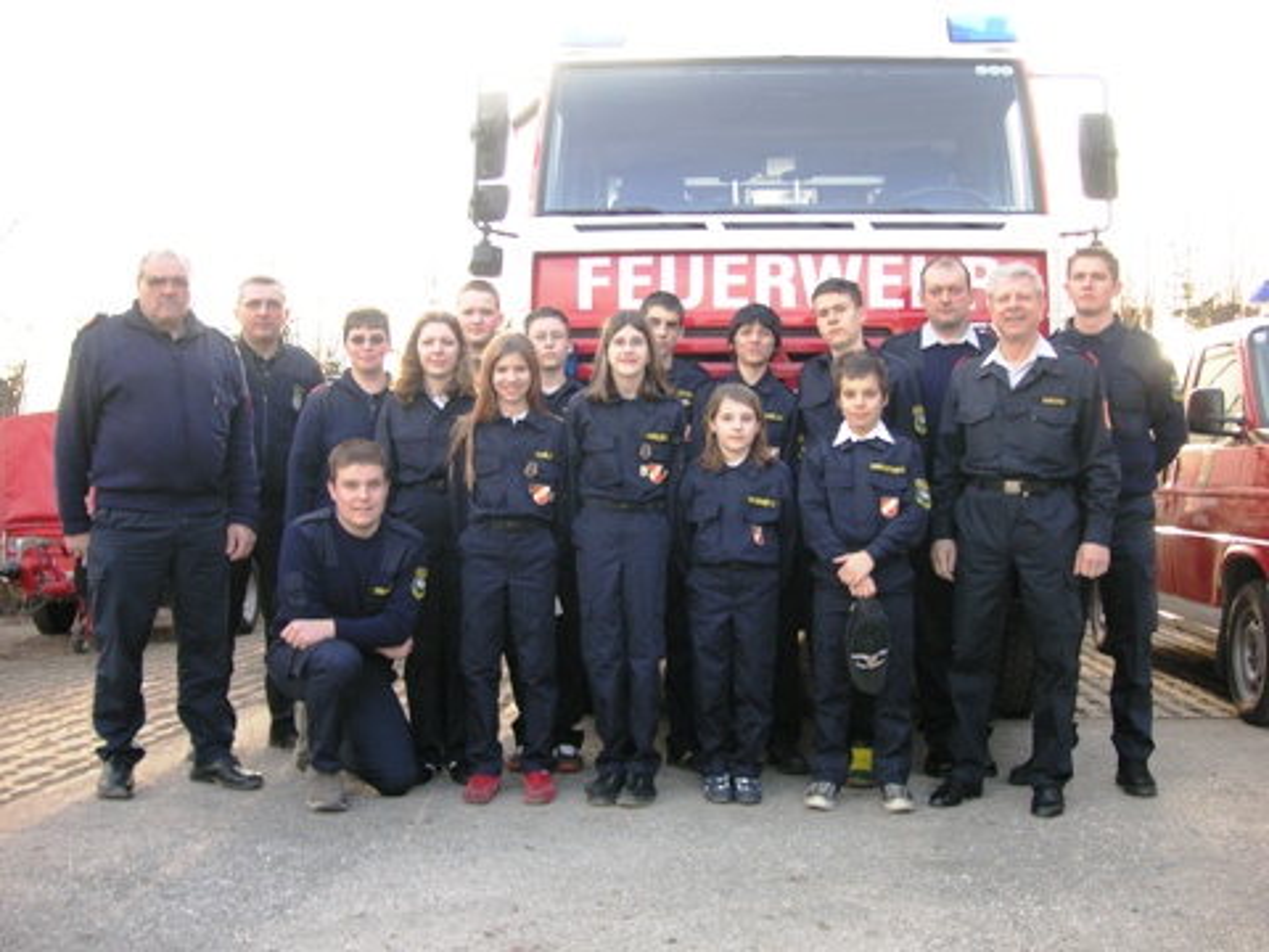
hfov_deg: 47.9
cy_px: 476
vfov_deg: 36.8
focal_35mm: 39
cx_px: 634
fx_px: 1430
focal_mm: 6.5
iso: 50
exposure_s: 1/90
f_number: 2.9
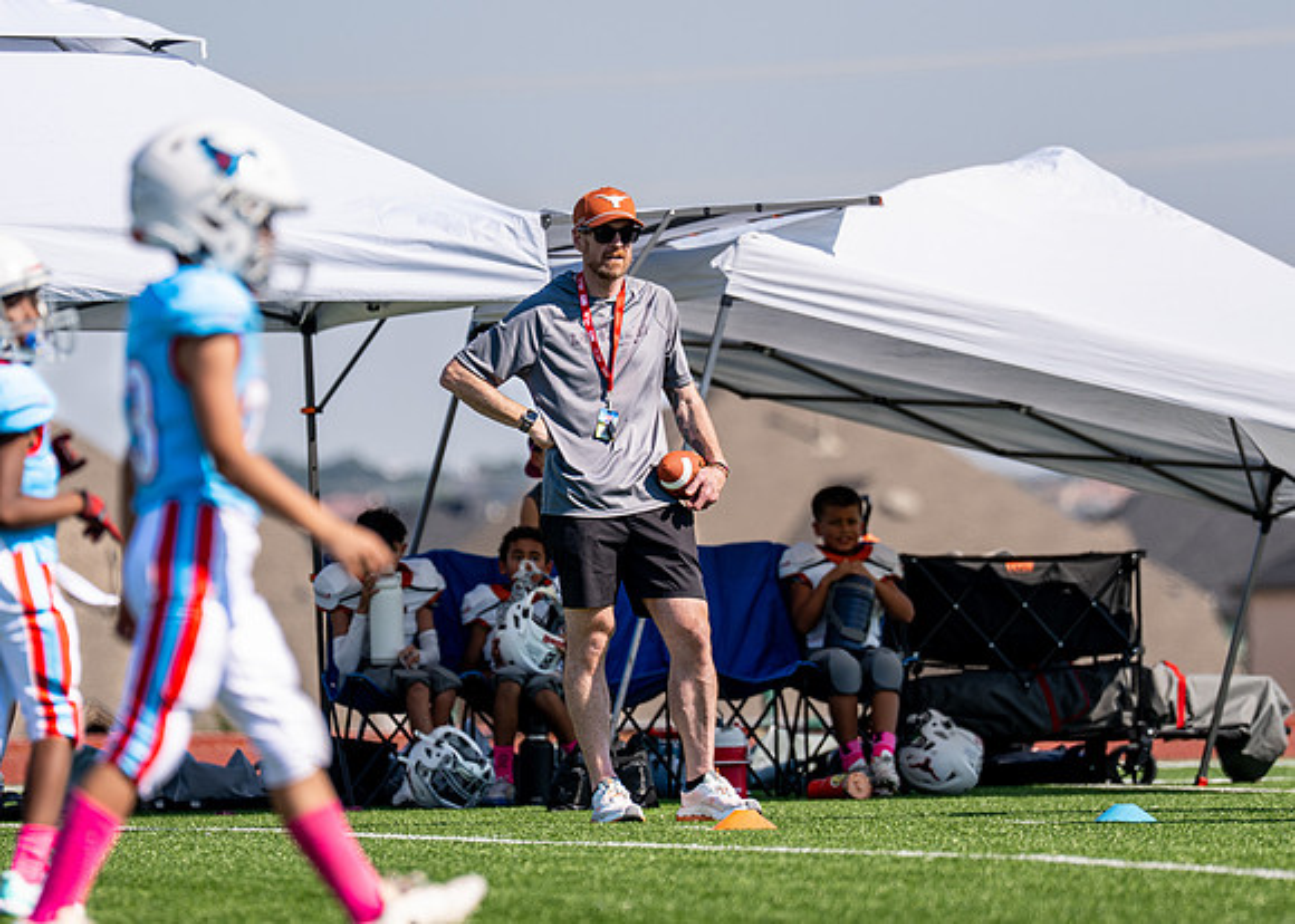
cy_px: 458
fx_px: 12109
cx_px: 631
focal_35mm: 329
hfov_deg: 6.1
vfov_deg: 4.4
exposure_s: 1/2000
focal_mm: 200
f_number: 2.8
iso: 100
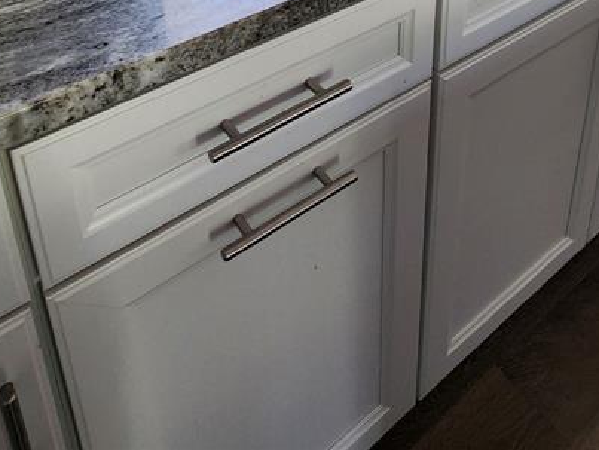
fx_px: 572
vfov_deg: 33.1
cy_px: -119
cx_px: 334
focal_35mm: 33
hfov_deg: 55.2
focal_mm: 2.2
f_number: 2.2
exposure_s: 1/60
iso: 160
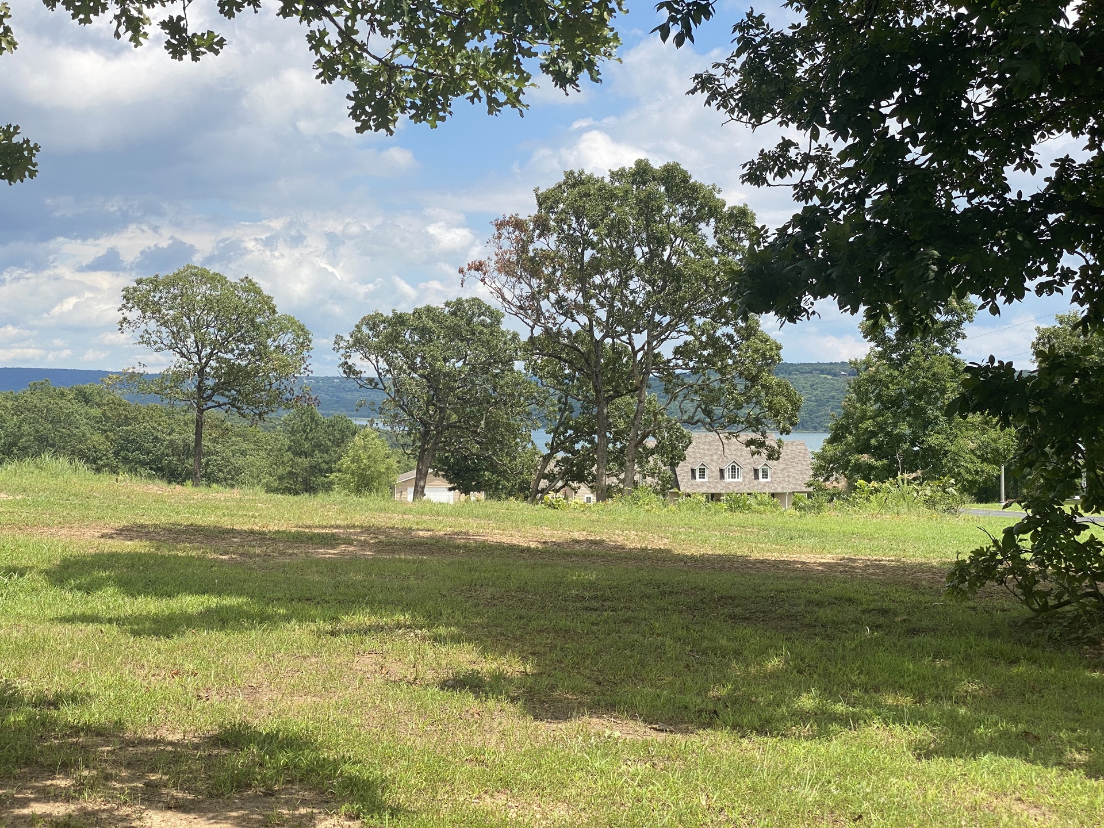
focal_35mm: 52
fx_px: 1658
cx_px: 552
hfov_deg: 36.8
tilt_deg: -0.2
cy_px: 414
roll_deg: -0.7
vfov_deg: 28.0
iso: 20
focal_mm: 6
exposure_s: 1/1332
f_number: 2
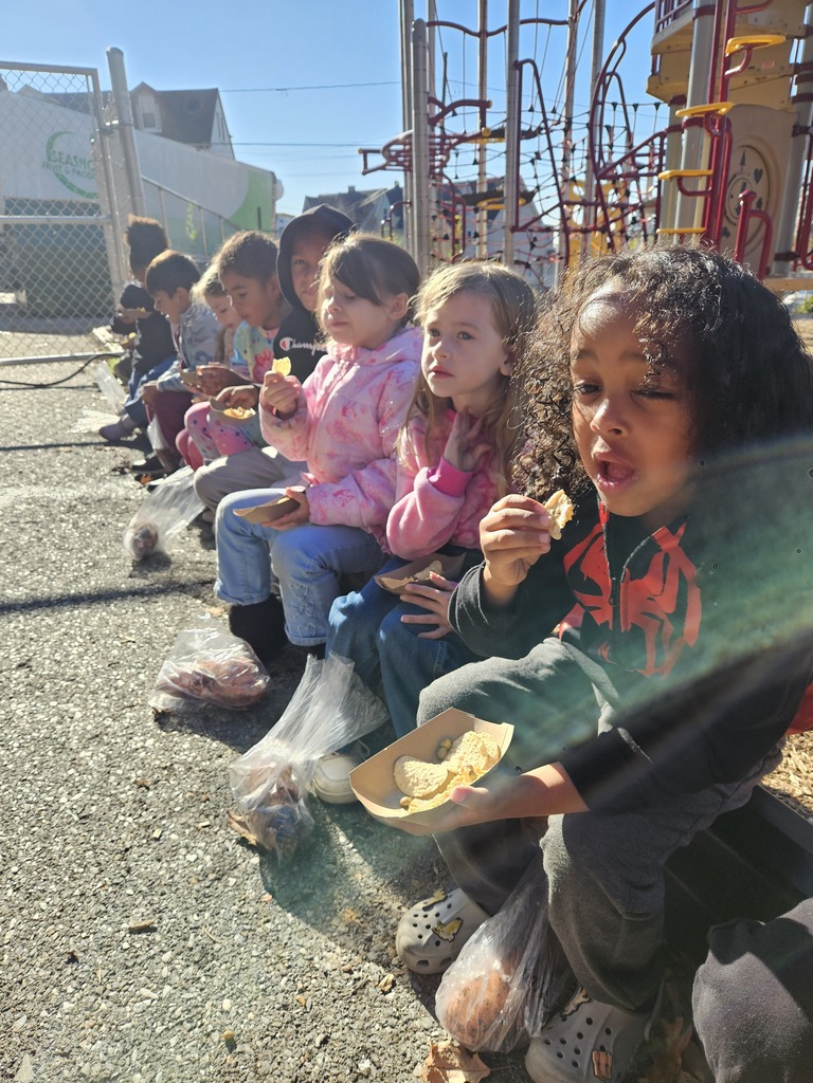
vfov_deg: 73.9
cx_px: 406
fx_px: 720
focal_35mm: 23
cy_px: 542
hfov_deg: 58.9
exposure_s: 1/1033
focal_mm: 5.4
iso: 50
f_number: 1.8
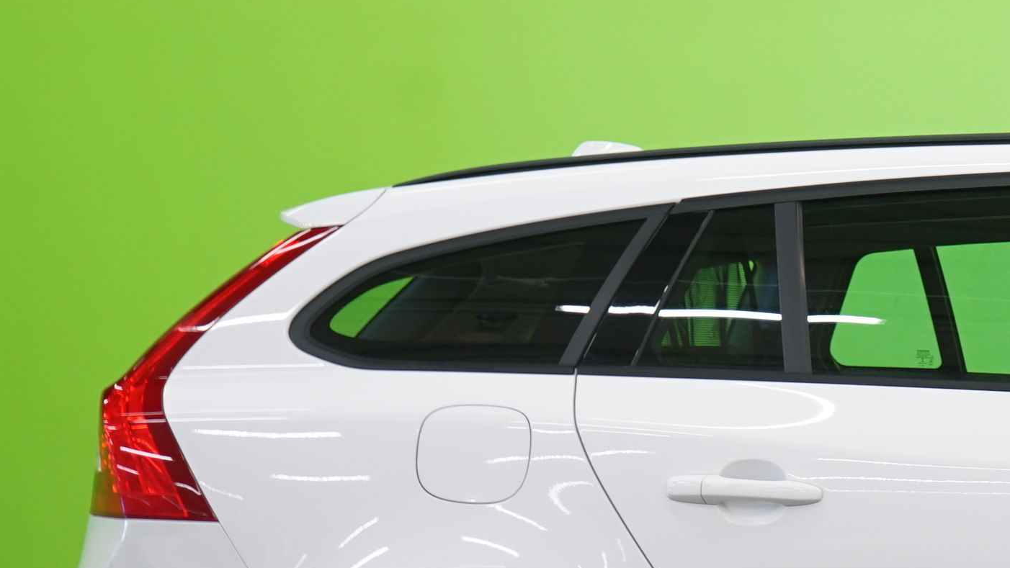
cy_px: 366
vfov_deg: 8.3
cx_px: 1382
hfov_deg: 13.9
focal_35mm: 147
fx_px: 3937
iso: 400
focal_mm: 50
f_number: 4.5
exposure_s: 1/8
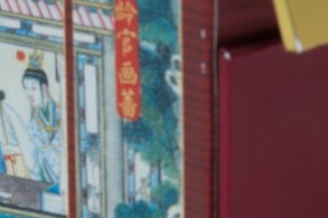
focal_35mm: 284
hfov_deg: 7.1
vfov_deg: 4.8
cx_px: 553
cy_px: 211
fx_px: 2586
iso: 100
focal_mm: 35
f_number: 10
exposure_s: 1/125
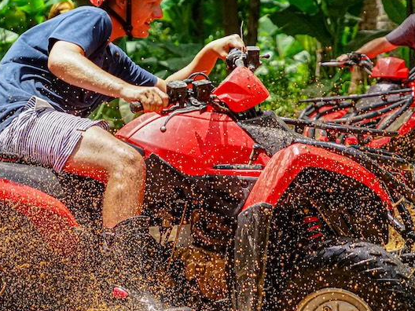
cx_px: 235
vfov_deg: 5.7
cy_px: 167
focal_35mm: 262
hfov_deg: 7.6
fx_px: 3141
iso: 2500
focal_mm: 120
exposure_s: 1/3200
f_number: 6.3
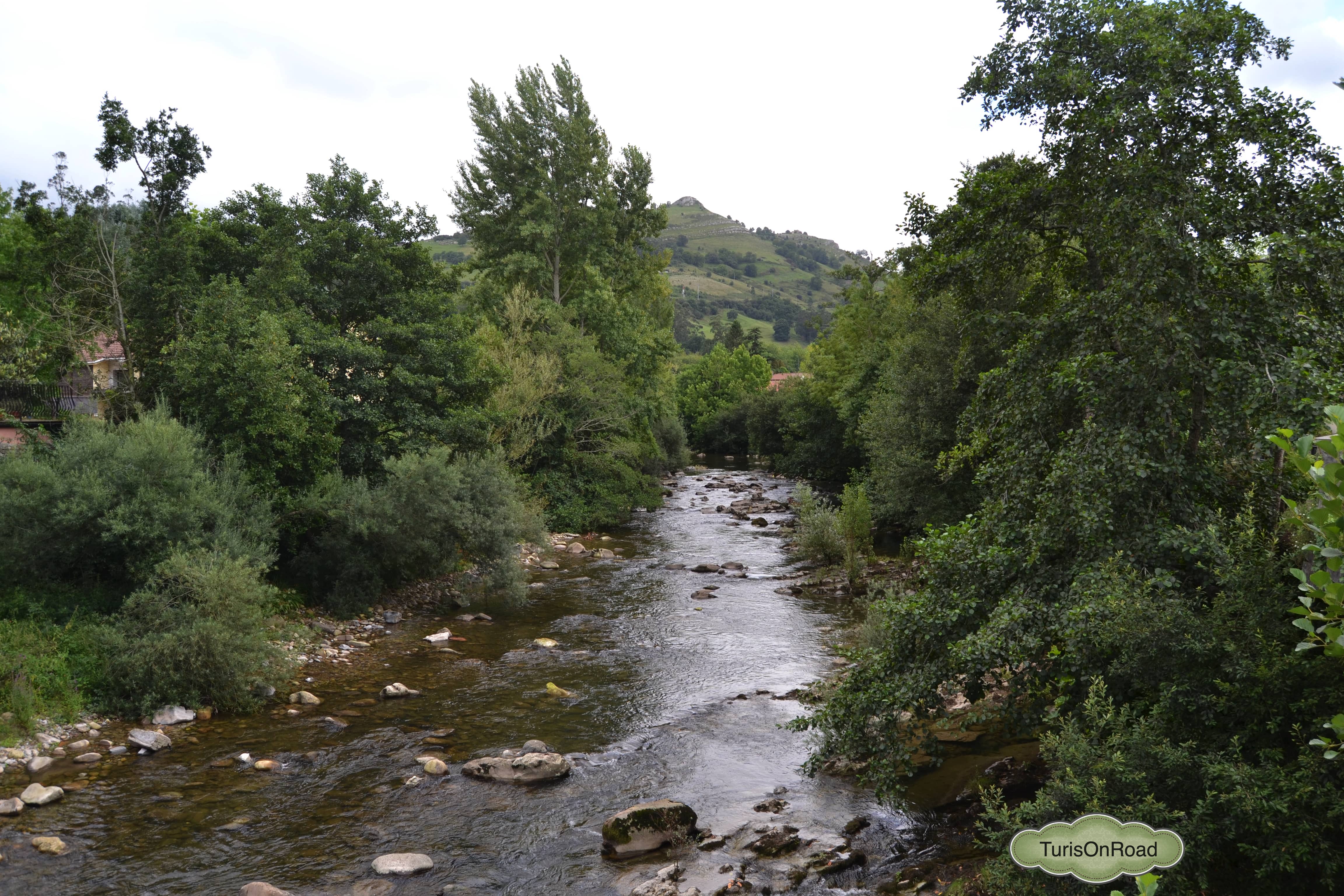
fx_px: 1008
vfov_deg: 47.9
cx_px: 672
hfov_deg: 67.4
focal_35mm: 27
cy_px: 448
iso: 100
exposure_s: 1/200
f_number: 5.6
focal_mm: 18
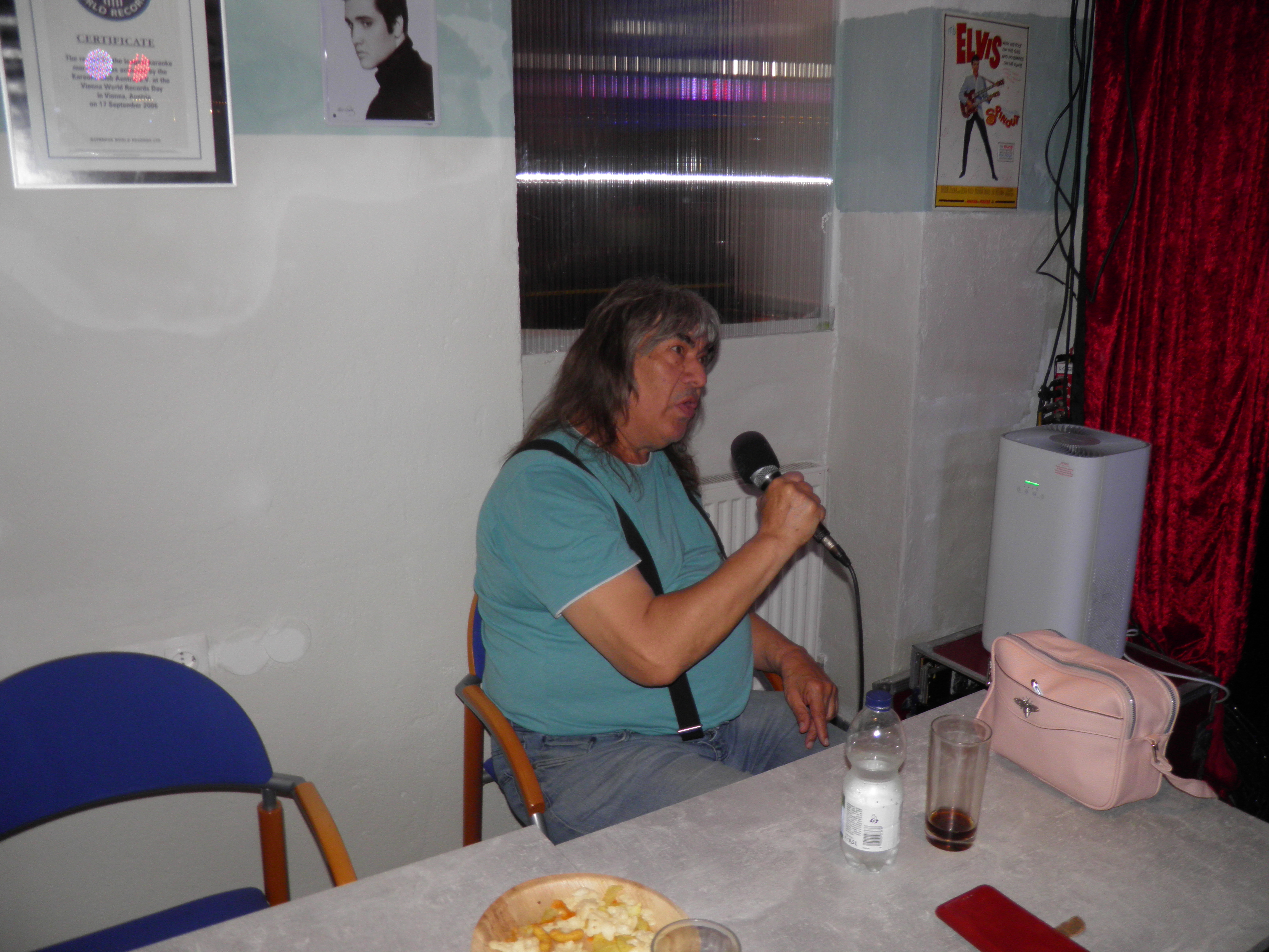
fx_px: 1026
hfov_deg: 63.4
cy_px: 476
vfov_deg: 49.7
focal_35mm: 28
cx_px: 634
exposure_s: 1/30
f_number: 2.8
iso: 100
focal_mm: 4.9
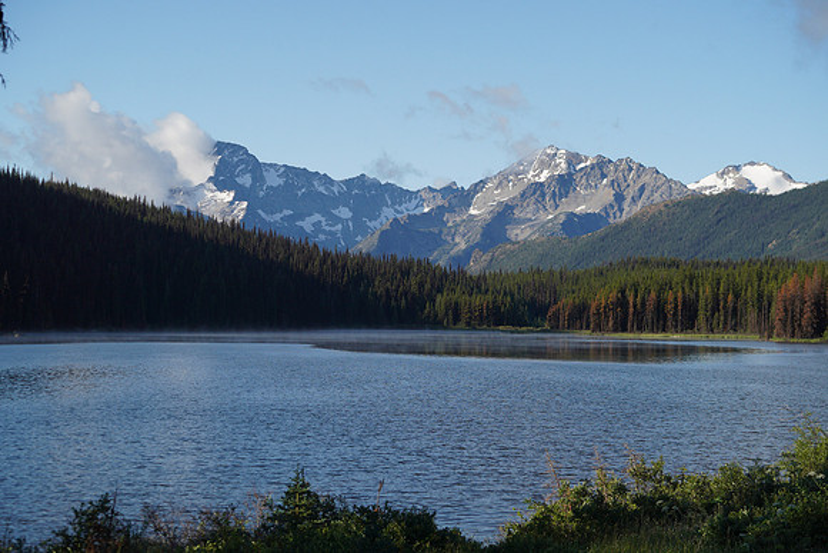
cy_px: 276
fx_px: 1817
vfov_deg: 17.3
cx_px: 414
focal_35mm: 79
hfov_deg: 25.7
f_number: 5.6
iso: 500
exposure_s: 1/1000
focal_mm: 79
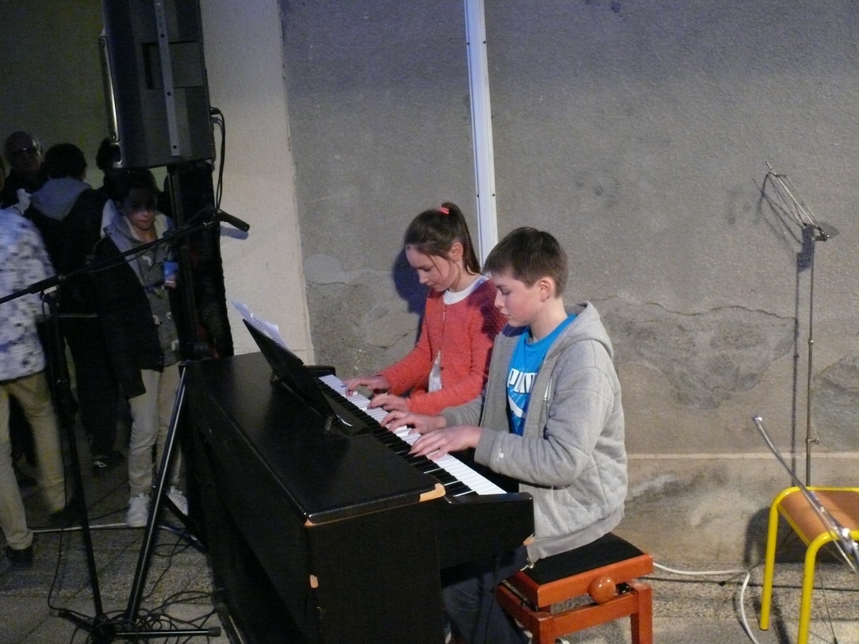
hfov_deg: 49.0
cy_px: 322
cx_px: 430
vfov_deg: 37.7
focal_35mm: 38
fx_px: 943
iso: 800
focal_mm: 8
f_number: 2.8
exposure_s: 1/15
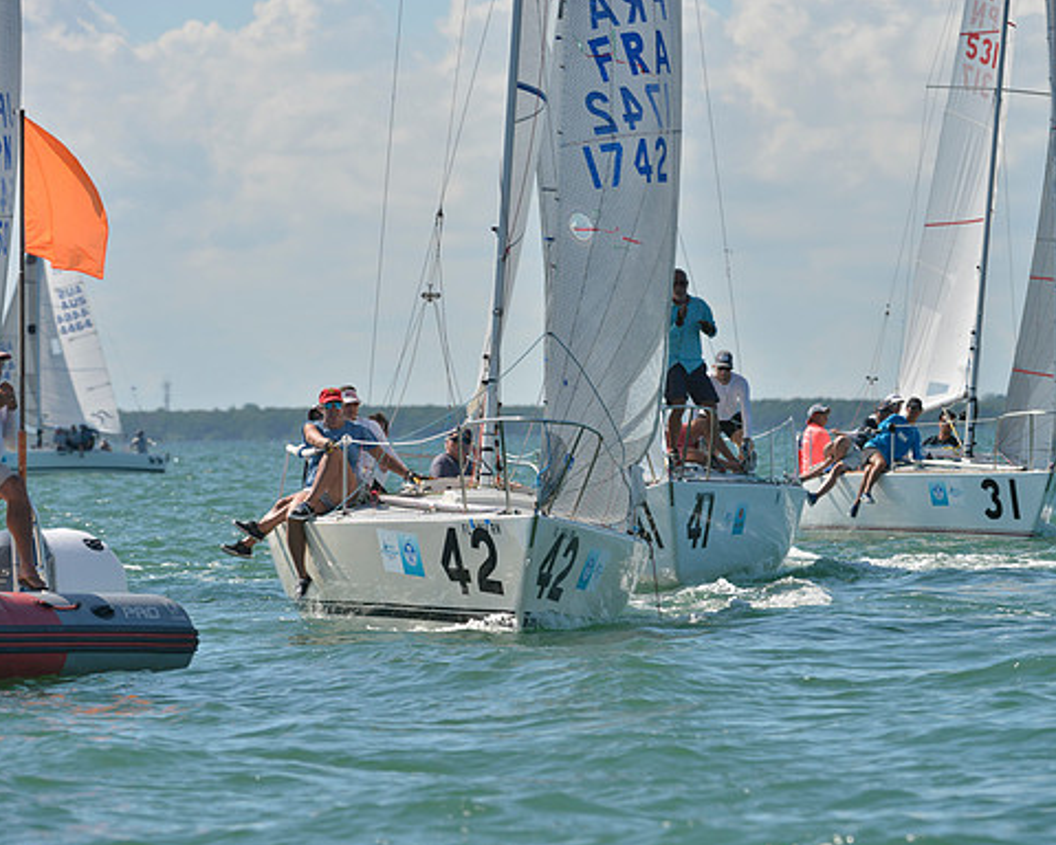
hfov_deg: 7.1
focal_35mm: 272
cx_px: 521
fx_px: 8501
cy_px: 424
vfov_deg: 5.7
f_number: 7.1
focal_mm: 240
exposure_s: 1/1000
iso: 200
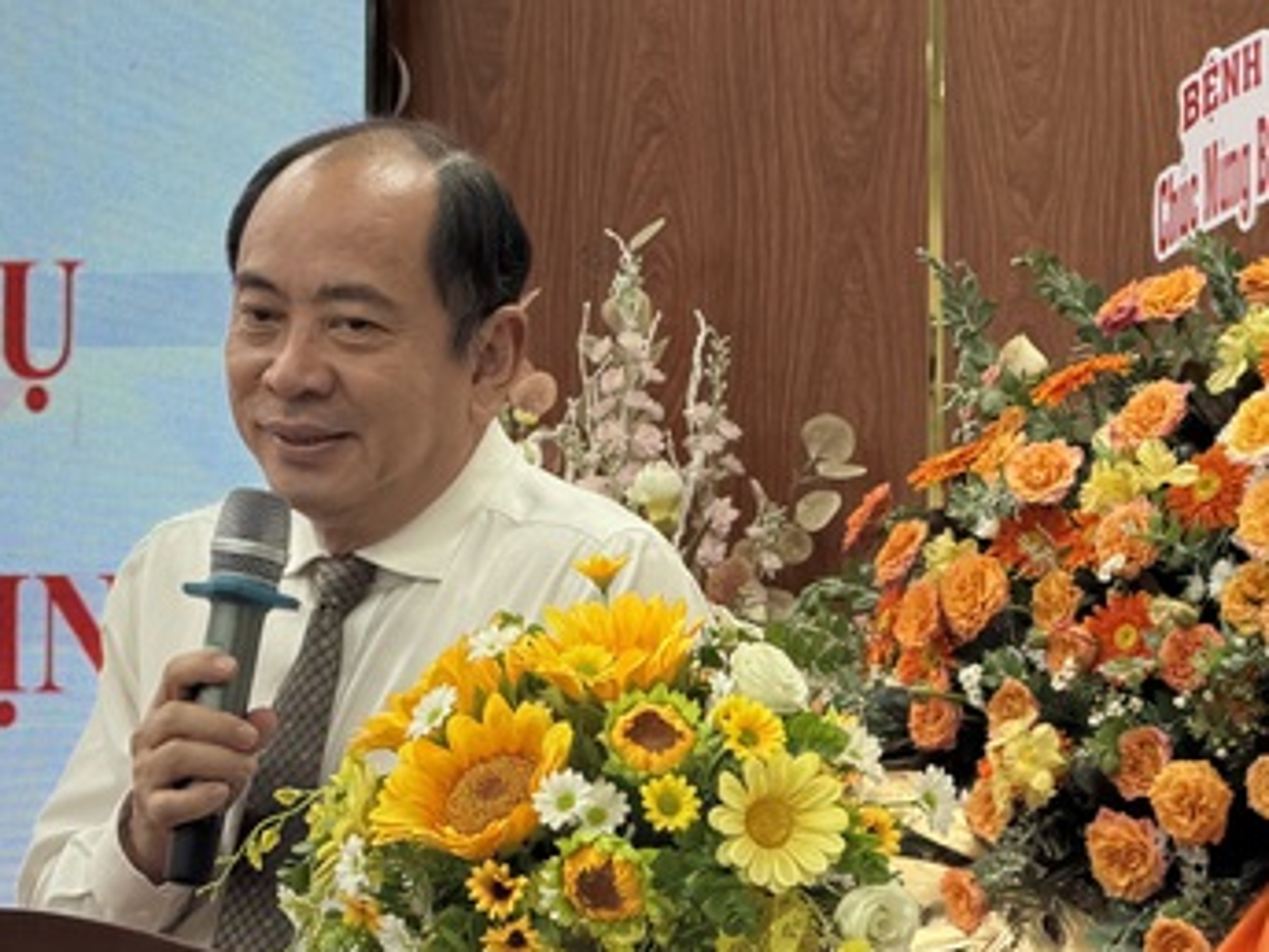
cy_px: 288
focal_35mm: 186
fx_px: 6819
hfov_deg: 10.6
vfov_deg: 8.0
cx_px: 369
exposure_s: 1/120
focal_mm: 16.89
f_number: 2.8
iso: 250
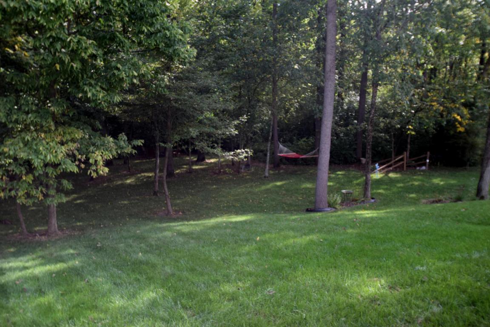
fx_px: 429
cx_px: 245
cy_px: 164
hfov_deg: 59.5
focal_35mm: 32
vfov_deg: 41.7
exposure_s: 1/200
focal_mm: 21
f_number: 7.1
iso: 400
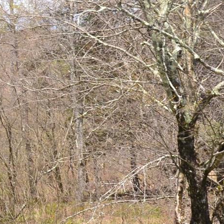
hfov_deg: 9.0
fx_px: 1406
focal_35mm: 192
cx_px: -52
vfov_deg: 9.1
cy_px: 114
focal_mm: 34
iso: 400
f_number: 10
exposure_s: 1/200
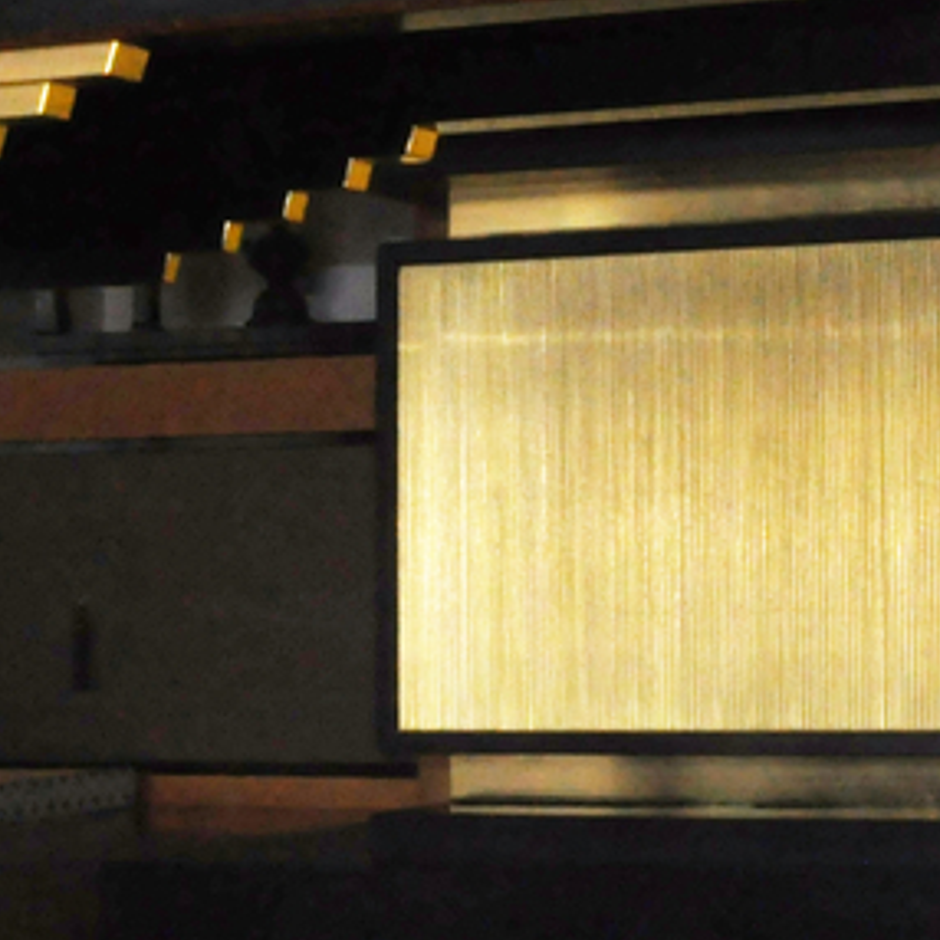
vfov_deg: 18.0
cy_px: 196
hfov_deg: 17.4
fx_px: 2949
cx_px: 1081
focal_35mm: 96
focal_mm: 18
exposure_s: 1/50
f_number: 20
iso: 800
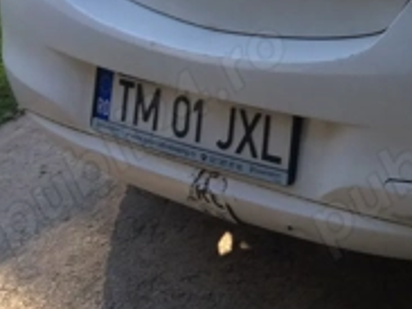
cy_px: -185
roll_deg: +0.8
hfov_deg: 18.4
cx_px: 612
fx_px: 1130
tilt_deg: -13.6
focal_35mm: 95
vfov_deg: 14.3
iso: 32
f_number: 2.2
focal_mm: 4.15
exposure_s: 1/122
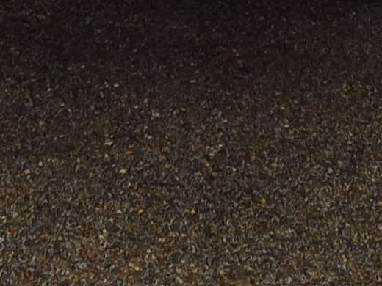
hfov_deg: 11.1
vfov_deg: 6.8
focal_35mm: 177
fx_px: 1953
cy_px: -811
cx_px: 5
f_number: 1.8
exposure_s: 1/2920
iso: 80
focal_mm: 5.4
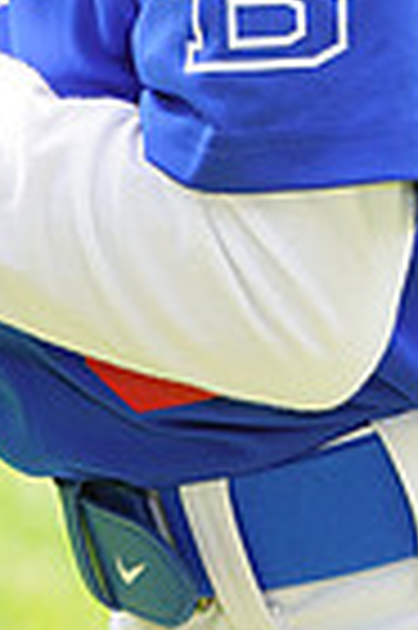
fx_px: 18558
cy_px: -549
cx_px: -18
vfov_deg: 1.9
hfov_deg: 1.3
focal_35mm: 1063
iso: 200
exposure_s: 1/200
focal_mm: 256
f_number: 6.3
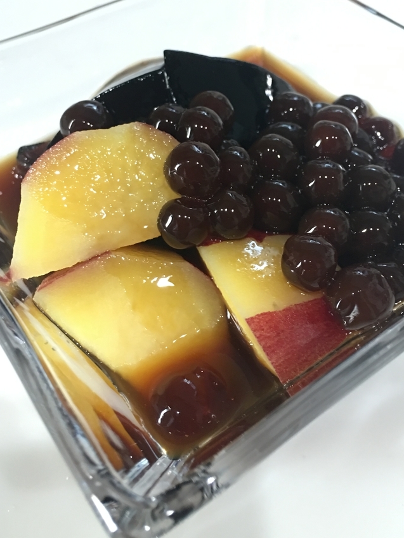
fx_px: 638
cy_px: 201
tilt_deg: -45.6
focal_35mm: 41
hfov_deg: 35.1
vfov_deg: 45.4
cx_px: 228
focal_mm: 4.15
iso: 80
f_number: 2.2
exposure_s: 1/10
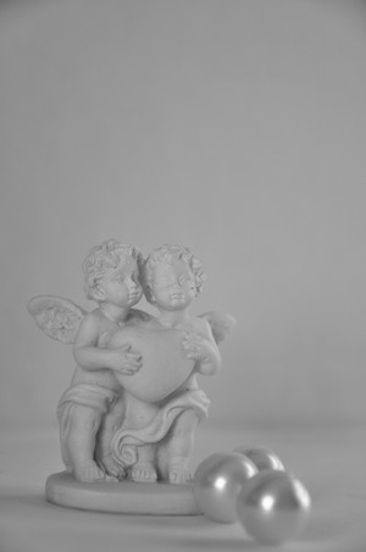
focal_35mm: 158
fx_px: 2409
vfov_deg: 13.1
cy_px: 276
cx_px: 183
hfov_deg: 8.7
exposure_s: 1/125
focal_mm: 105
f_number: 5.6
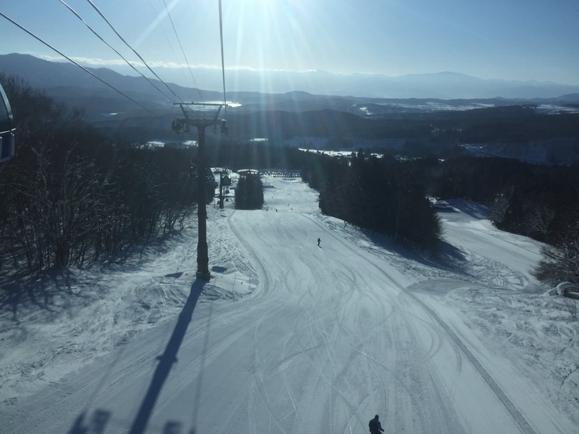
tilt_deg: -14.1
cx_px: 284
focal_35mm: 30
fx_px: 502
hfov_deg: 60.0
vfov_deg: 46.8
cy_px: 216
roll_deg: -0.9
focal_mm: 4.15
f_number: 2.2
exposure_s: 1/5650
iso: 32
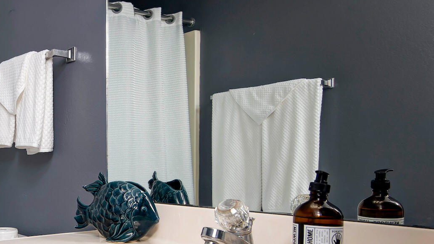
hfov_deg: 46.2
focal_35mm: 39
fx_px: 449
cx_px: 37
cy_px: 172
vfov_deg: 30.1
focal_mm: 16
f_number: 6.7
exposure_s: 1/125
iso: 200
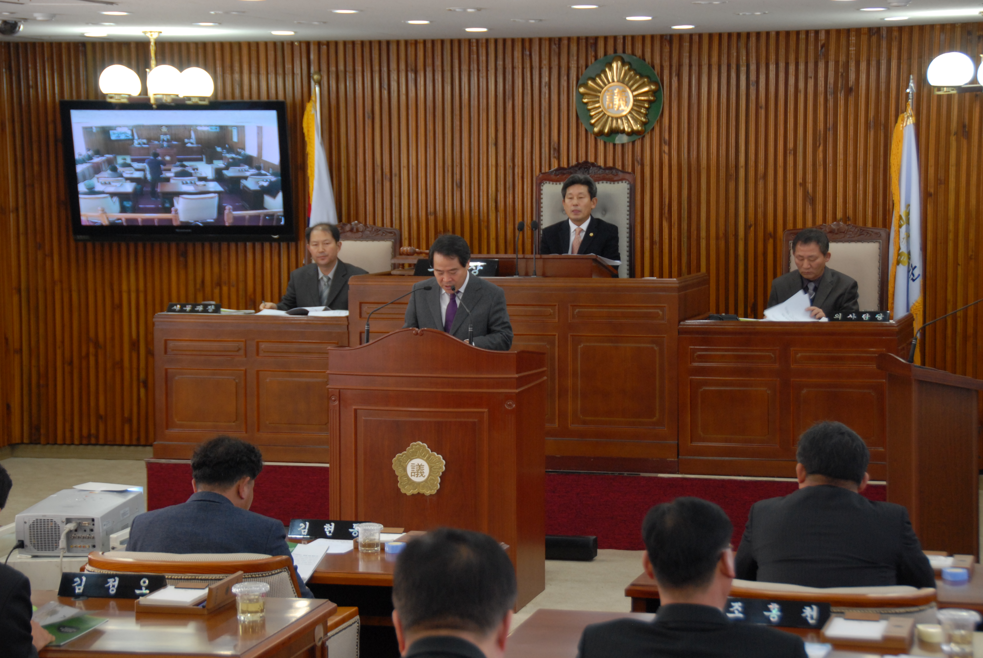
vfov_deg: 15.2
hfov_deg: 22.6
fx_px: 2460
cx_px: 492
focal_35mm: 90
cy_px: 329
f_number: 4.8
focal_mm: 60
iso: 400
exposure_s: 1/25
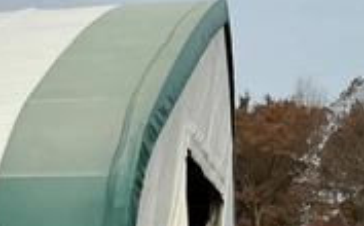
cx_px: -354
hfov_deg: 14.1
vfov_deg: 9.3
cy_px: 539
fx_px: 1248
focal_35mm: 126
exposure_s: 1/1730
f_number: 1.8
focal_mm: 3
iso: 25
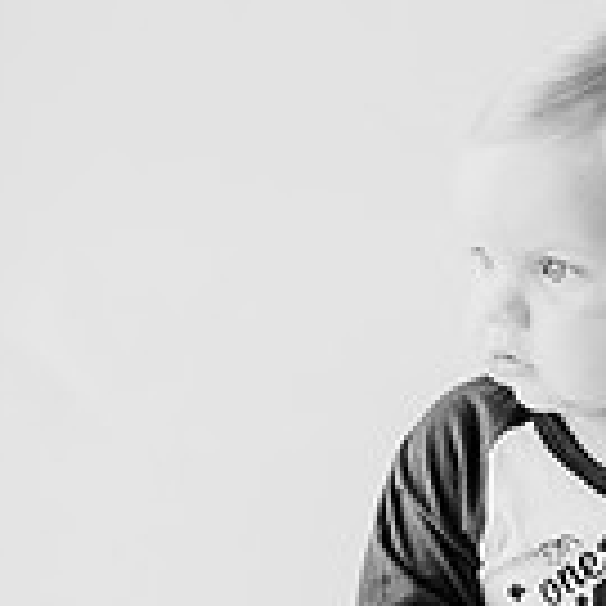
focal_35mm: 142
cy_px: 431
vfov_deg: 12.3
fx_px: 2812
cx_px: 642
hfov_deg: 12.1
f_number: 2
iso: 500
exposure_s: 1/640
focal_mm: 50
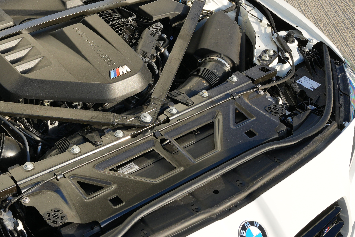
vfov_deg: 24.3
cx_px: 76
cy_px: 61
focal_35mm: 55
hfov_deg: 35.1
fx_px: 544
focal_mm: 23.4
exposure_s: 1/30
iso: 125
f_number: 10
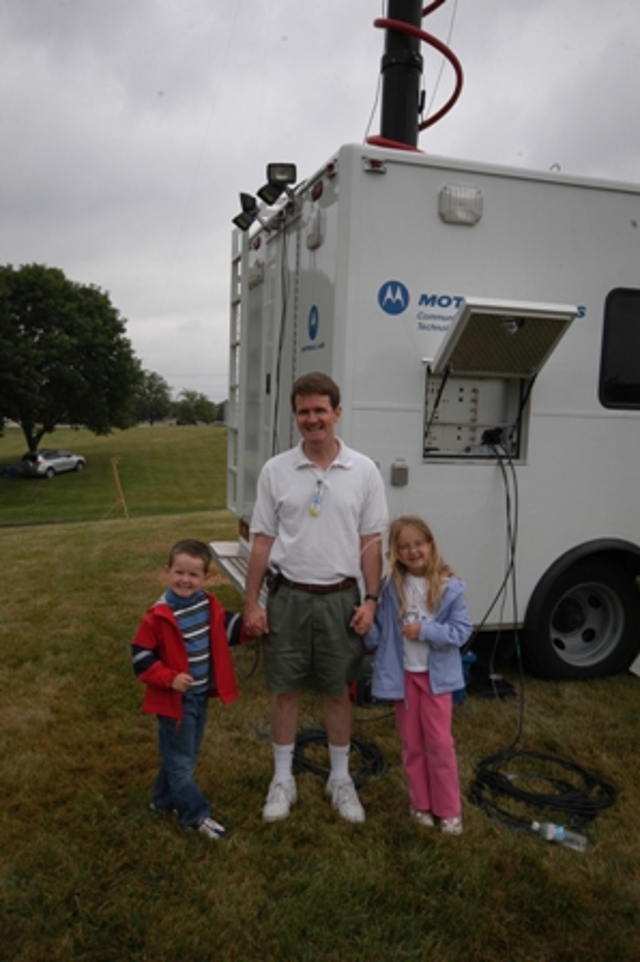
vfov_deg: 62.0
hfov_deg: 43.5
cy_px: 481
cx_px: 320
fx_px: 801
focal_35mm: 30
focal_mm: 20
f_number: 8
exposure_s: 1/250
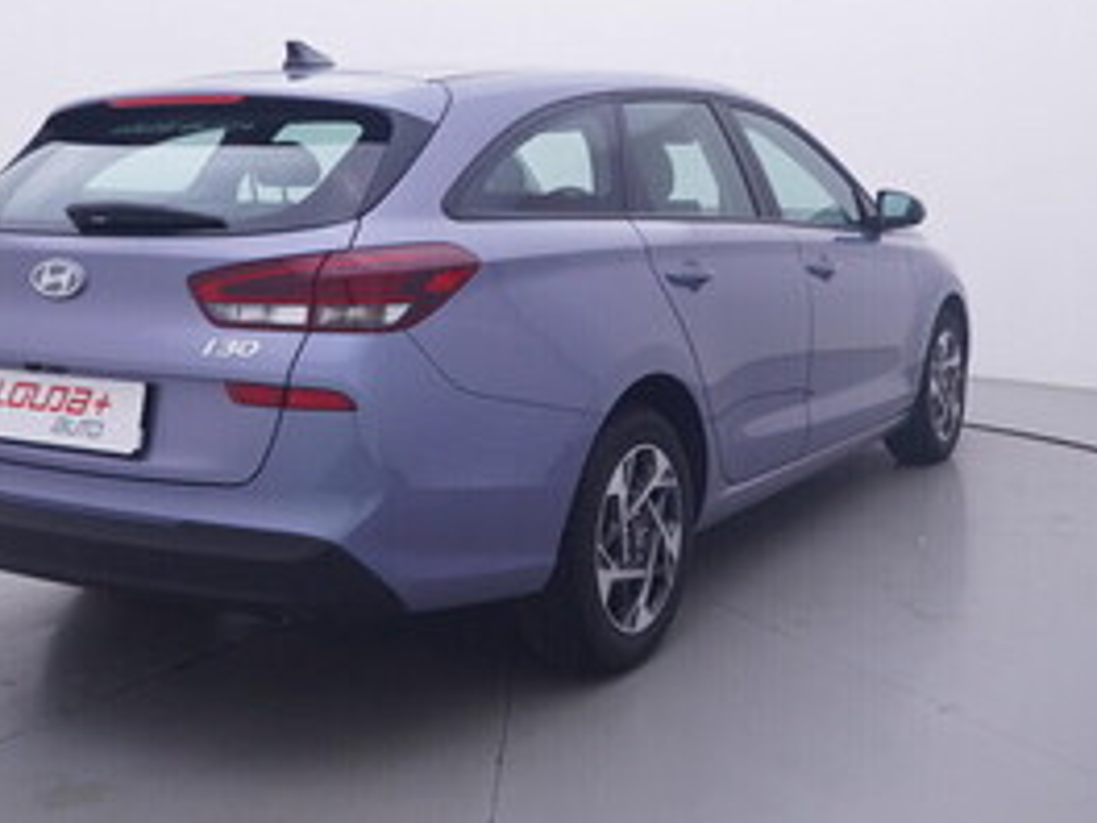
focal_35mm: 45
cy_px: 235
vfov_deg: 31.8
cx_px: 592
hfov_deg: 42.0
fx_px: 1426
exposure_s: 1/80
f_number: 5
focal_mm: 15
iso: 200
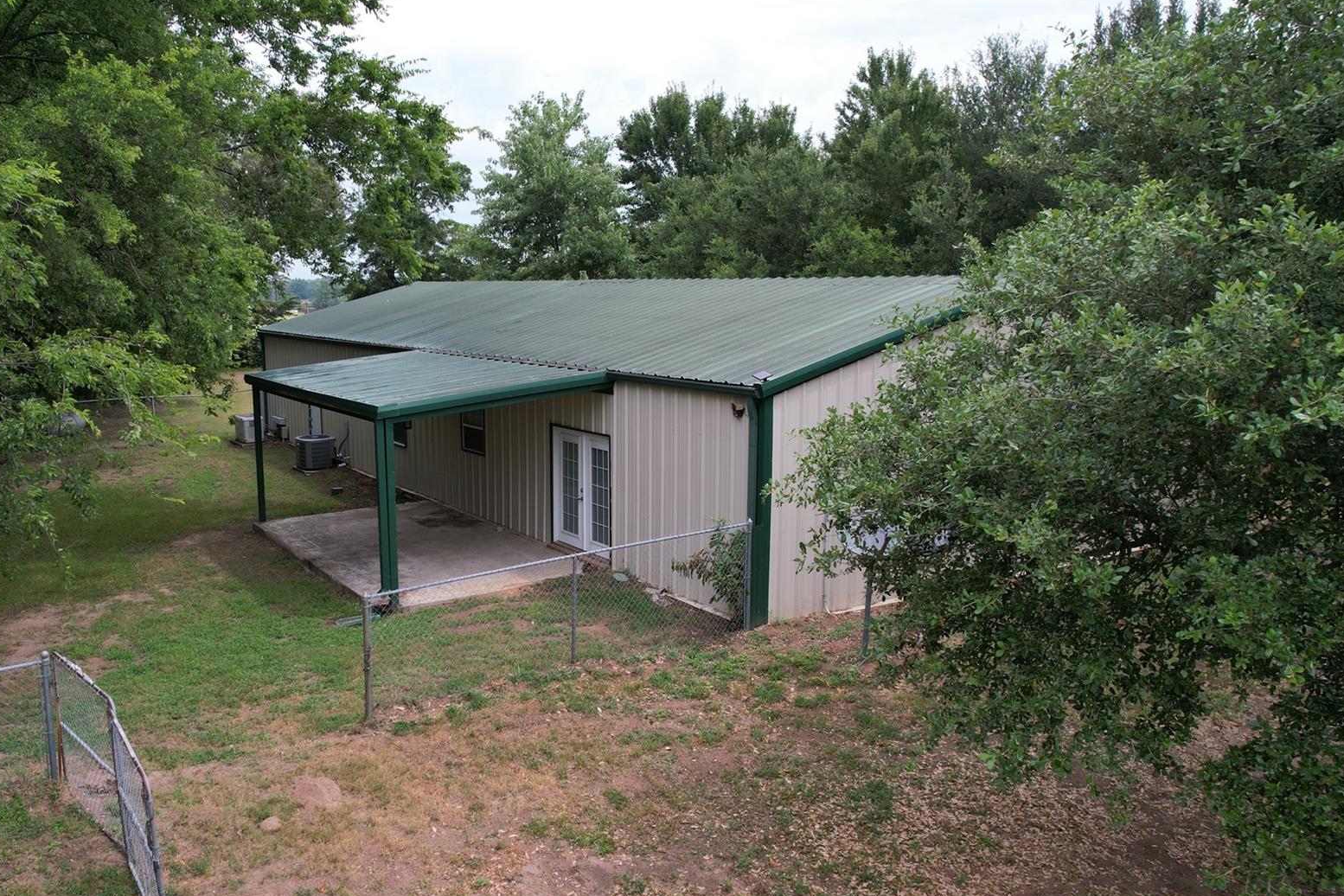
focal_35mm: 29
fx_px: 1083
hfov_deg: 62.9
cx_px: 519
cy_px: 460
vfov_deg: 45.0
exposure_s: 1/1000
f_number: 2.8
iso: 100
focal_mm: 8.38
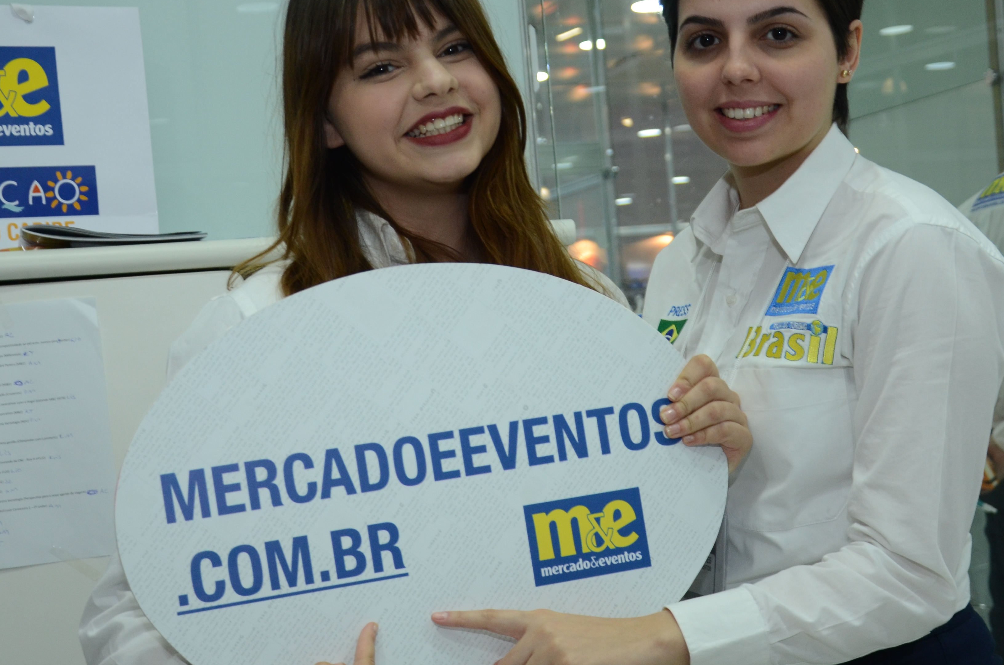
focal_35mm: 59
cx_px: 508
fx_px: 1642
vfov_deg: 22.9
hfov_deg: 34.0
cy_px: 370
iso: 640
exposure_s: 1/80
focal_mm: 26
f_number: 4
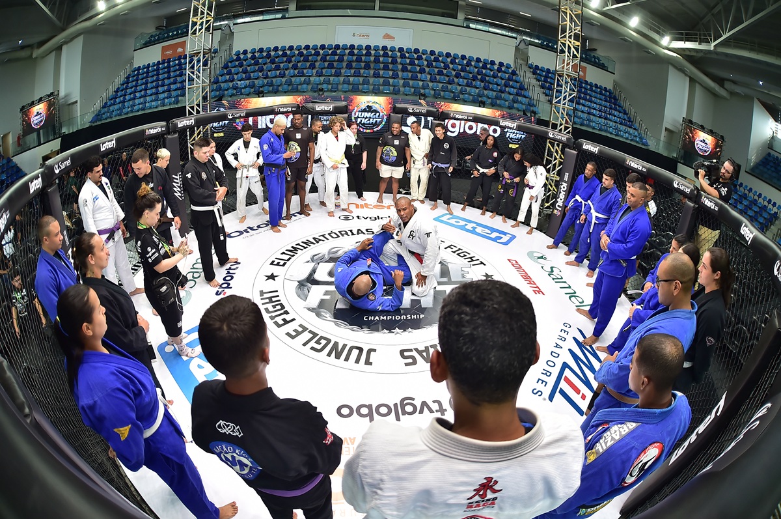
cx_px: 390
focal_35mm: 15
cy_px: 260
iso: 1000
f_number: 3.5
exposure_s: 1/800
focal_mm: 15
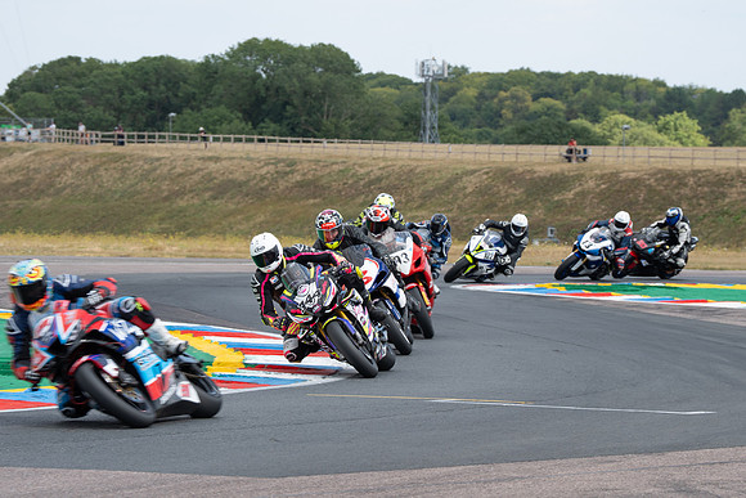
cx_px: 433
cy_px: 209
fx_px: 4810
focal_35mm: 232
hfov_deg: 8.9
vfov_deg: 5.9
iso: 125
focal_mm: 200
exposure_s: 1/200
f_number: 9
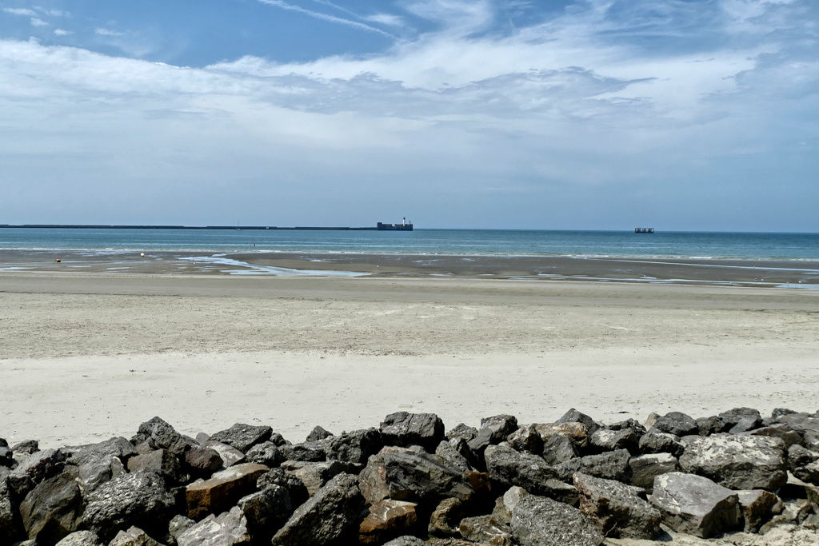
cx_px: 410
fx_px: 819
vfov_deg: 36.9
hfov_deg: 53.1
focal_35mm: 36
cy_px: 273
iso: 125
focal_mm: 13.2
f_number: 5
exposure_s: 1/1600
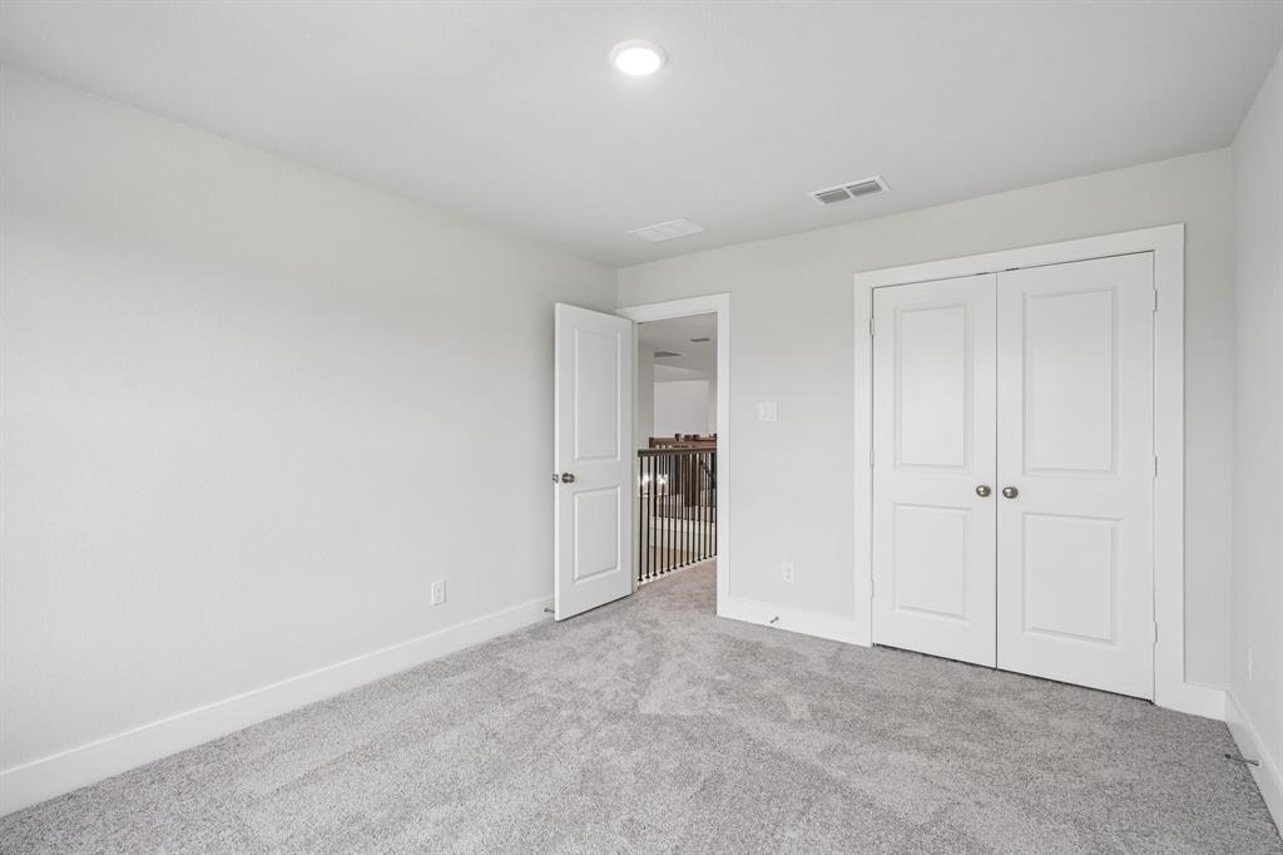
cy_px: 428
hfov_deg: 96.8
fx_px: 570
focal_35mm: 16
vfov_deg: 73.7
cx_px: 642
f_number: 8
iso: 320
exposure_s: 1/30
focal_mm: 16
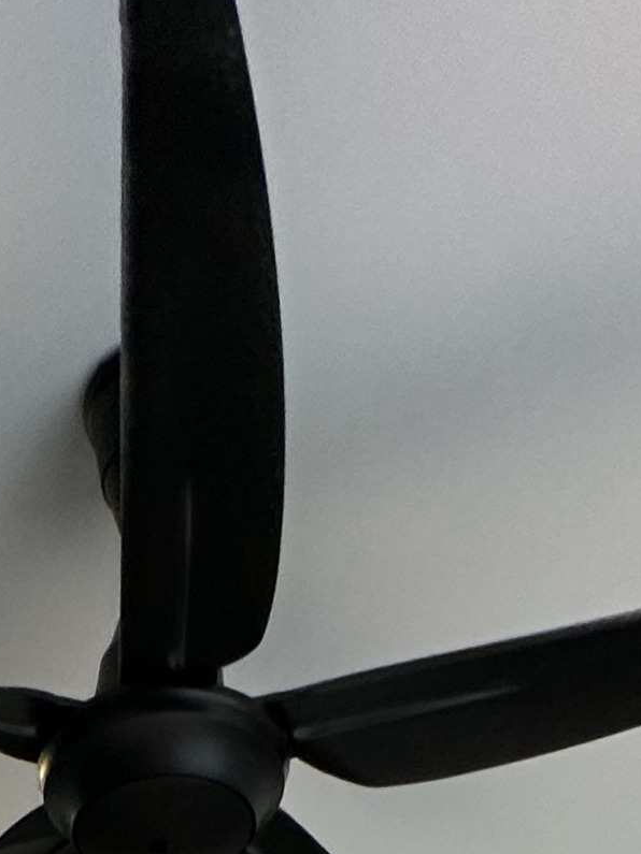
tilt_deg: -6.6
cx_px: 61
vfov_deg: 14.9
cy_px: 2084
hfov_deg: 20.3
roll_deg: +0.5
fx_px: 1753
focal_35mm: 71
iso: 160
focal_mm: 2.22
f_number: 2.2
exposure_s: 1/50
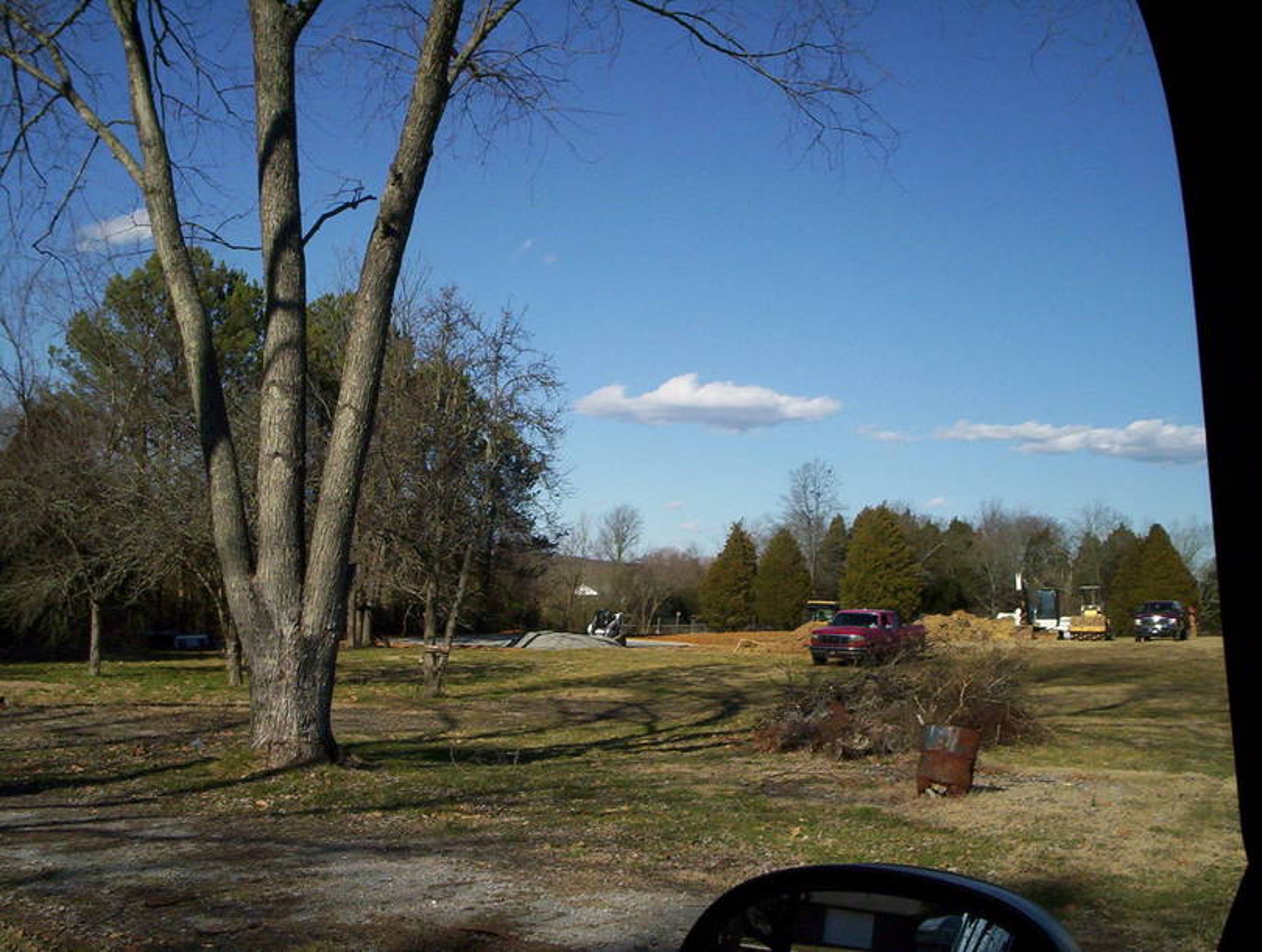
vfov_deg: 37.8
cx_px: 631
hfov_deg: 48.9
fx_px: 1388
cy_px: 476
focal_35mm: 38
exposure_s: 1/1346
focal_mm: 4.99
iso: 100
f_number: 4.5
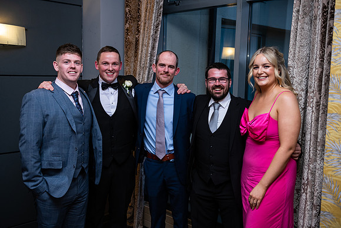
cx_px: 170
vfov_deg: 35.1
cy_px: 114
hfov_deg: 50.7
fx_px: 360
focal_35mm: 38
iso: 640
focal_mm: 38
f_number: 3.5
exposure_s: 1/160
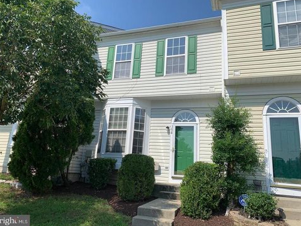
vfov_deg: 51.4
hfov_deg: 65.3
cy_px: 110
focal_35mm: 27
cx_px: 148
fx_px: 235
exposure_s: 1/3289
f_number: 1.8
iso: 25
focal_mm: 4.25
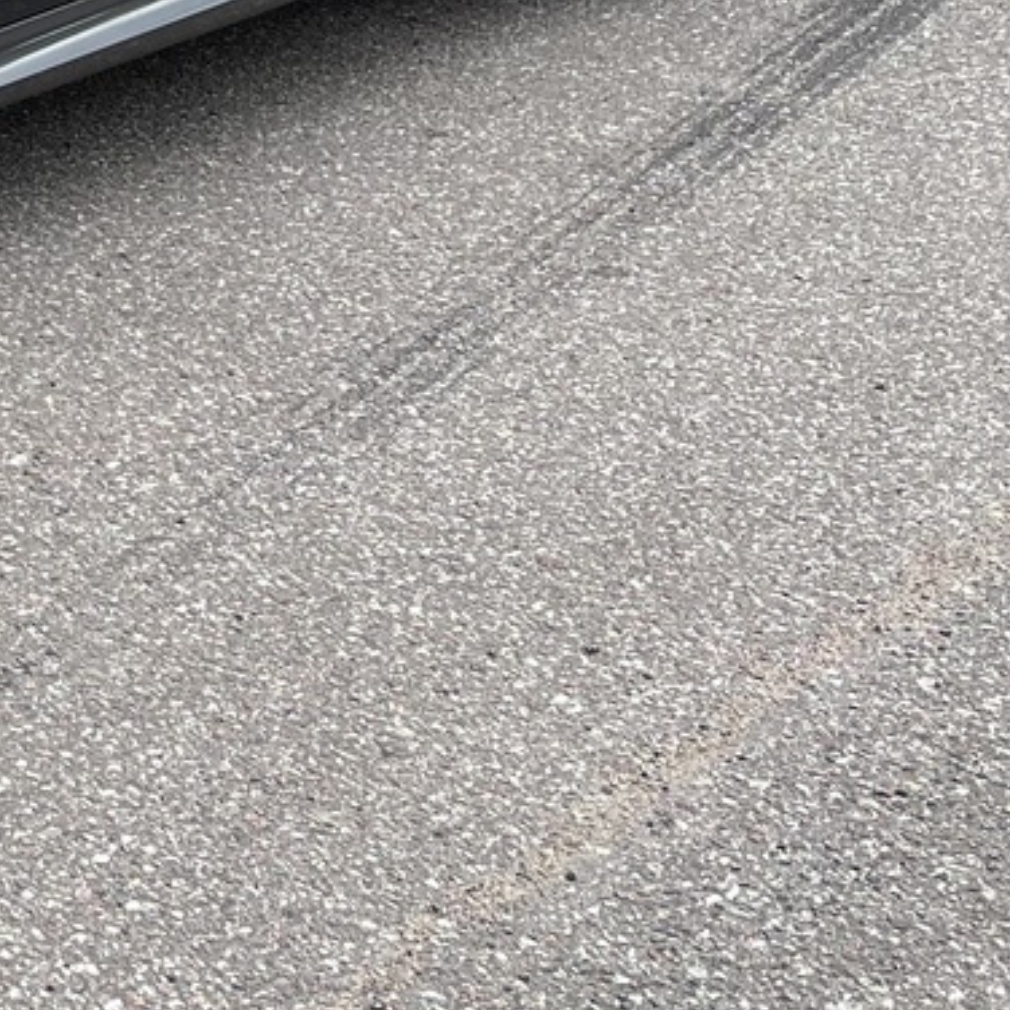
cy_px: -110
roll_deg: -2.4
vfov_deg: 17.8
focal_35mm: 94
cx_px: -876
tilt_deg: -16.0
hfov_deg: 15.5
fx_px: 3103
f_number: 1.6
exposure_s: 1/807
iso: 32
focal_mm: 5.1
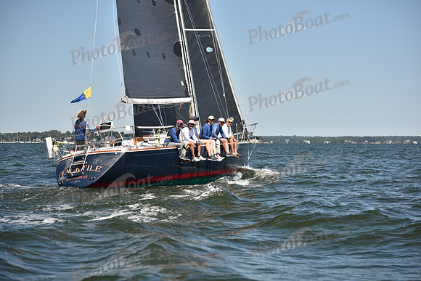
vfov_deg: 14.4
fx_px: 1111
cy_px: 140
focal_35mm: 95
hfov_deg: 21.5
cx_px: 210
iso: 250
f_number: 4
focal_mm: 95
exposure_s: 1/1250
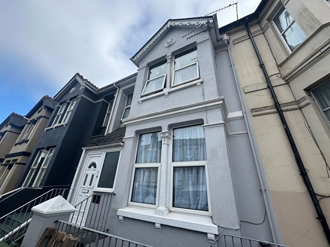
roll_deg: -3.5
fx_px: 133
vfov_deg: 85.7
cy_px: 124
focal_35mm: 14
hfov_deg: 102.1
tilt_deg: +27.8
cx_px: 165
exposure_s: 1/552
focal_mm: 2.22
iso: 40
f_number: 2.2
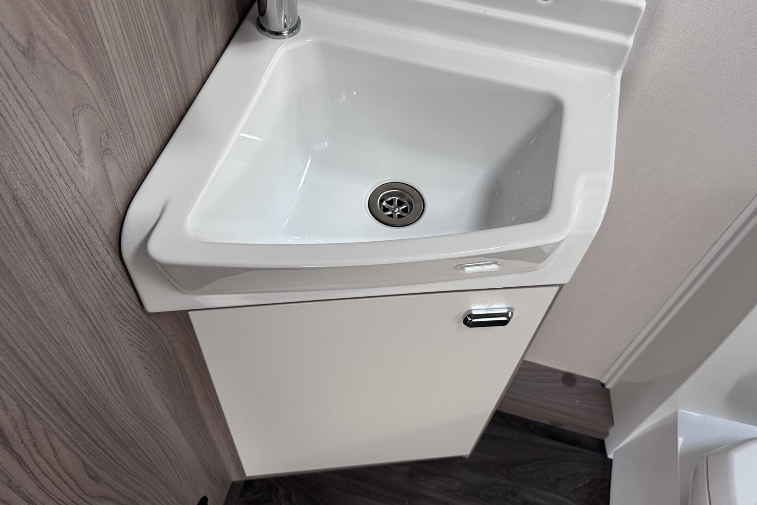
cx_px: 387
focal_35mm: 31
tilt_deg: -52.5
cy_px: 206
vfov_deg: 42.1
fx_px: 652
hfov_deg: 60.3
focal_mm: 6.86
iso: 160
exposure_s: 1/121
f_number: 1.78
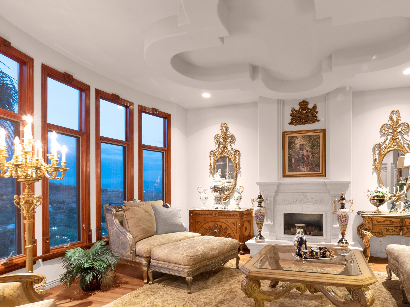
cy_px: 198
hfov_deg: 79.9
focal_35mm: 20
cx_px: 262
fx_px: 237
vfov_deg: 64.7
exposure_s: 1.6
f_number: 6.3
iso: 200
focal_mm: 7
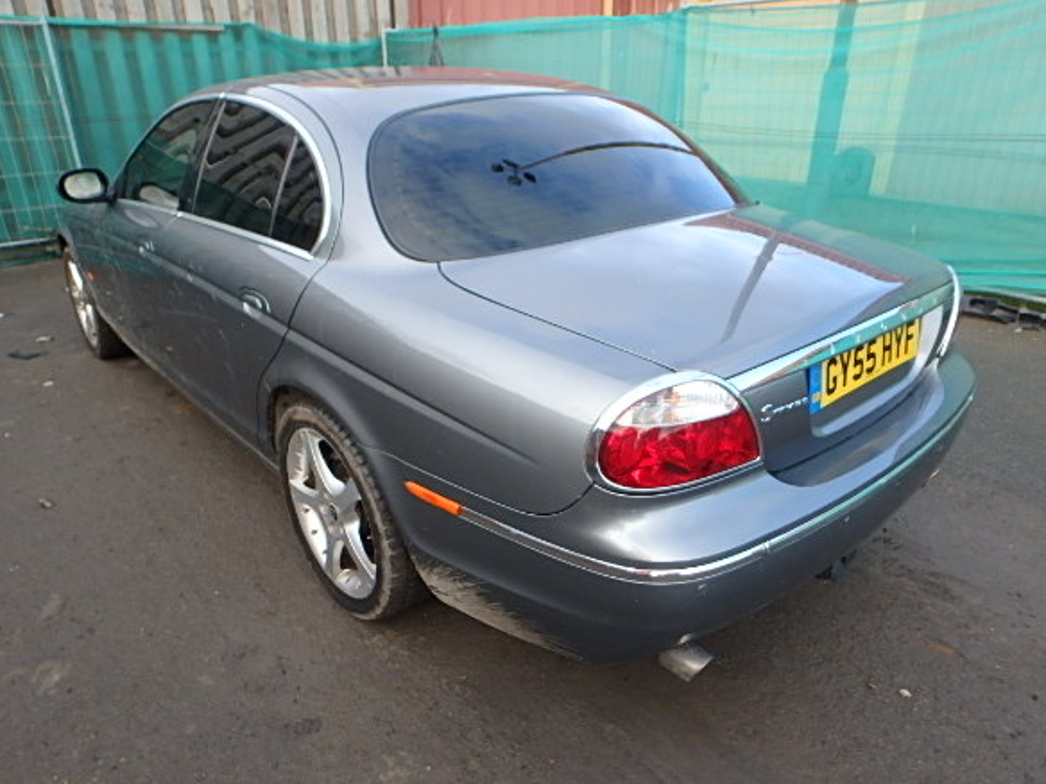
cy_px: 428
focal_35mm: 23
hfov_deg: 73.9
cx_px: 509
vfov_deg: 58.8
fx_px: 695
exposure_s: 1/250
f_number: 3.5
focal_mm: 3.7
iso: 250
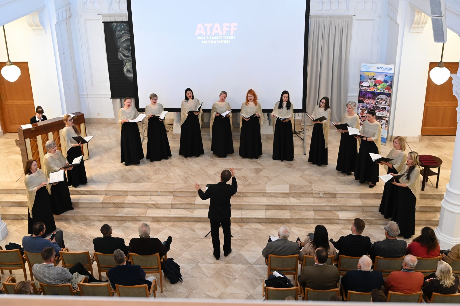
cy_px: 153
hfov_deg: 46.4
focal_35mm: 42
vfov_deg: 31.9
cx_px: 230
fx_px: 536
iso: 6400
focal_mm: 42
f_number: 5
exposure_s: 1/125
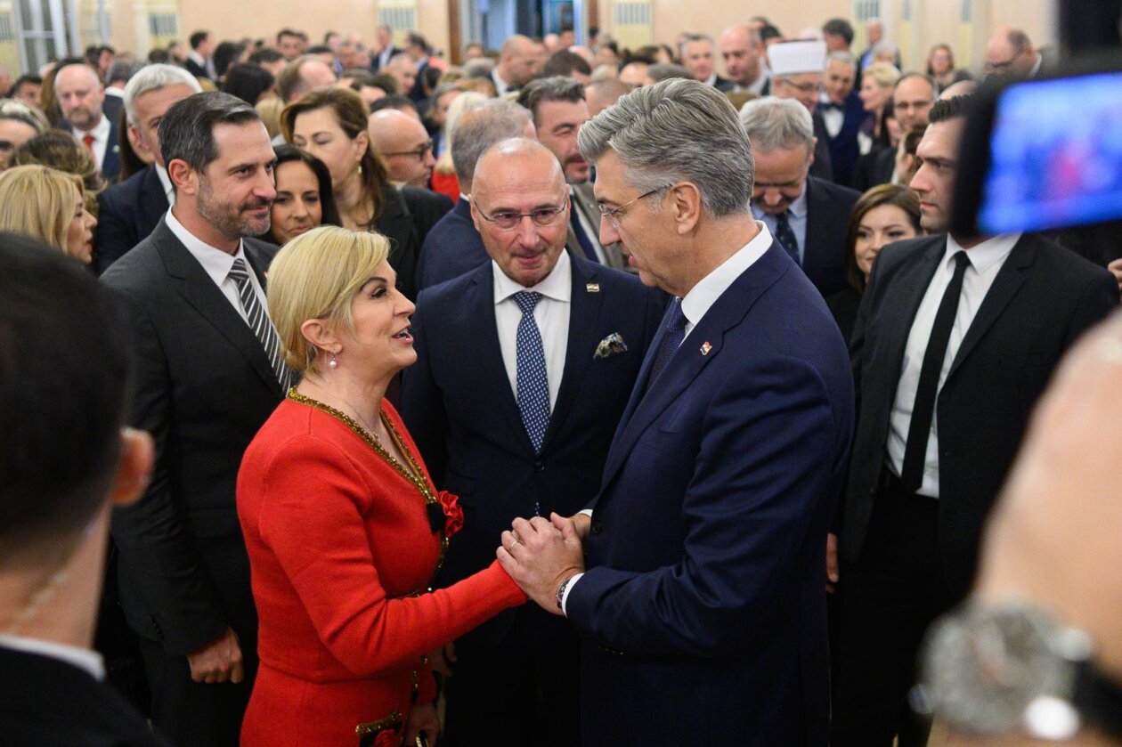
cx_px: 561
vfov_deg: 36.8
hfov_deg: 53.2
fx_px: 1122
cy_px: 374
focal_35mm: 36
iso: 2000
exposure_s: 1/320
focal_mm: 24
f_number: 1.8
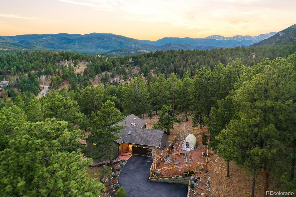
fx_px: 230
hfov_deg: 65.5
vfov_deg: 46.4
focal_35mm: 28
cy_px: 98
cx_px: 148
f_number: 2.8
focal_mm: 10.3
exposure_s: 1/5
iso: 100
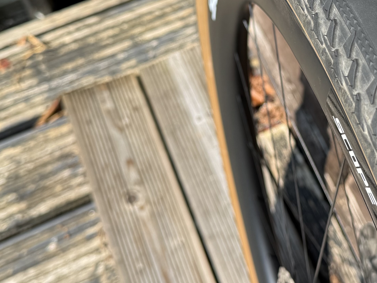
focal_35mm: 62
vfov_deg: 23.3
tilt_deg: -57.1
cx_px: 304
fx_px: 675
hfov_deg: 30.4
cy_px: 59
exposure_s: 1/2105
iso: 80
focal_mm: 6.76
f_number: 1.78
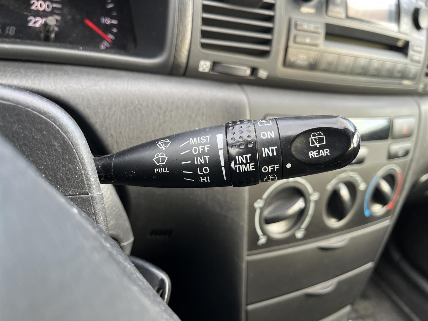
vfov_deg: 53.1
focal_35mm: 26
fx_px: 321
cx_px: 214
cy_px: 160
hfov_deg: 67.3
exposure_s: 1/105
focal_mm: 5.1
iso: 125
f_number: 1.6
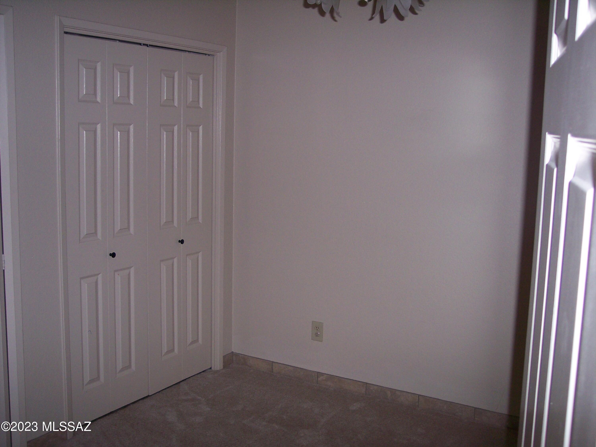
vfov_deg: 36.8
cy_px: 224
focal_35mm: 39
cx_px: 298
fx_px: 671
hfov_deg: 47.9
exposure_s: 1/60
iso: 140
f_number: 2.8
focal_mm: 8
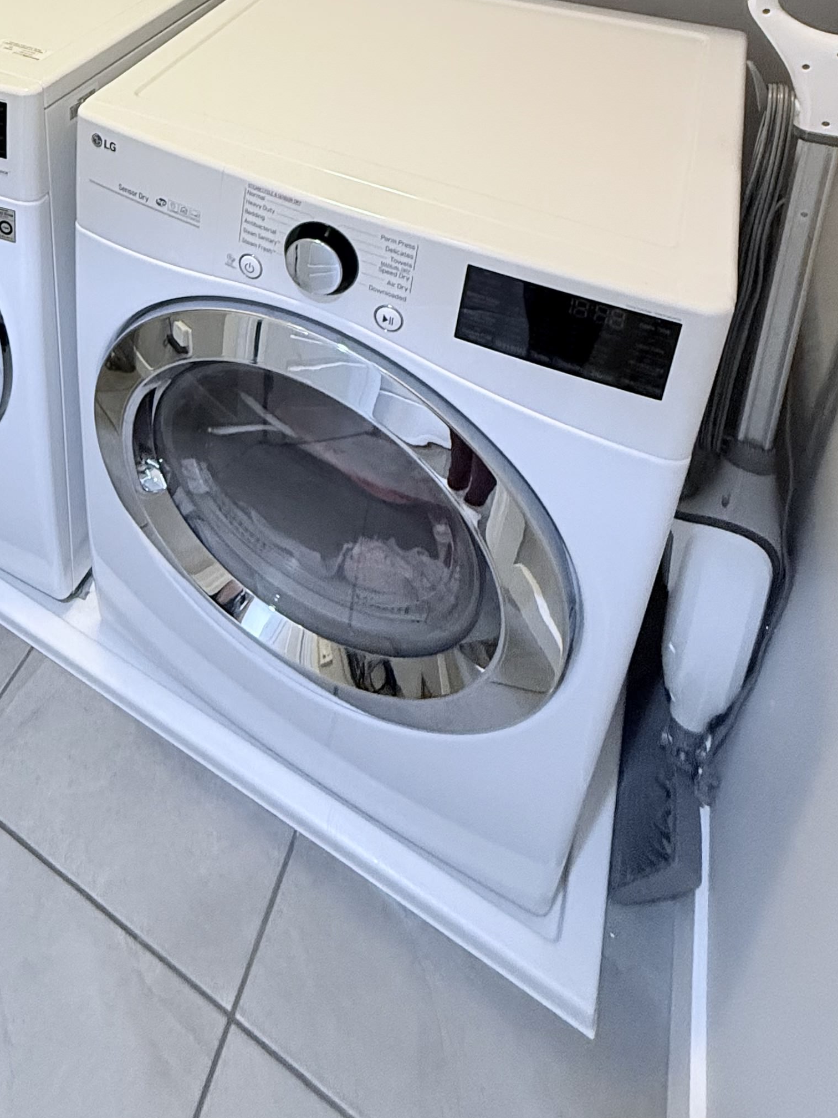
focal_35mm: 28
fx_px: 904
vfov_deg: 51.7
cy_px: 17
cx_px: 83
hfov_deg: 45.1
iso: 400
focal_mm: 2.22
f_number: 2.2
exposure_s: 1/60
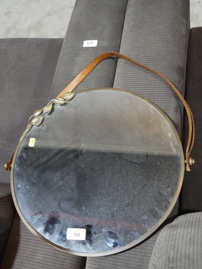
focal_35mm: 43
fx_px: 335
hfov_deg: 33.6
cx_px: 102
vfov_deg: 43.9
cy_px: 133
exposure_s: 1/60
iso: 640
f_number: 4.6
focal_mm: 21
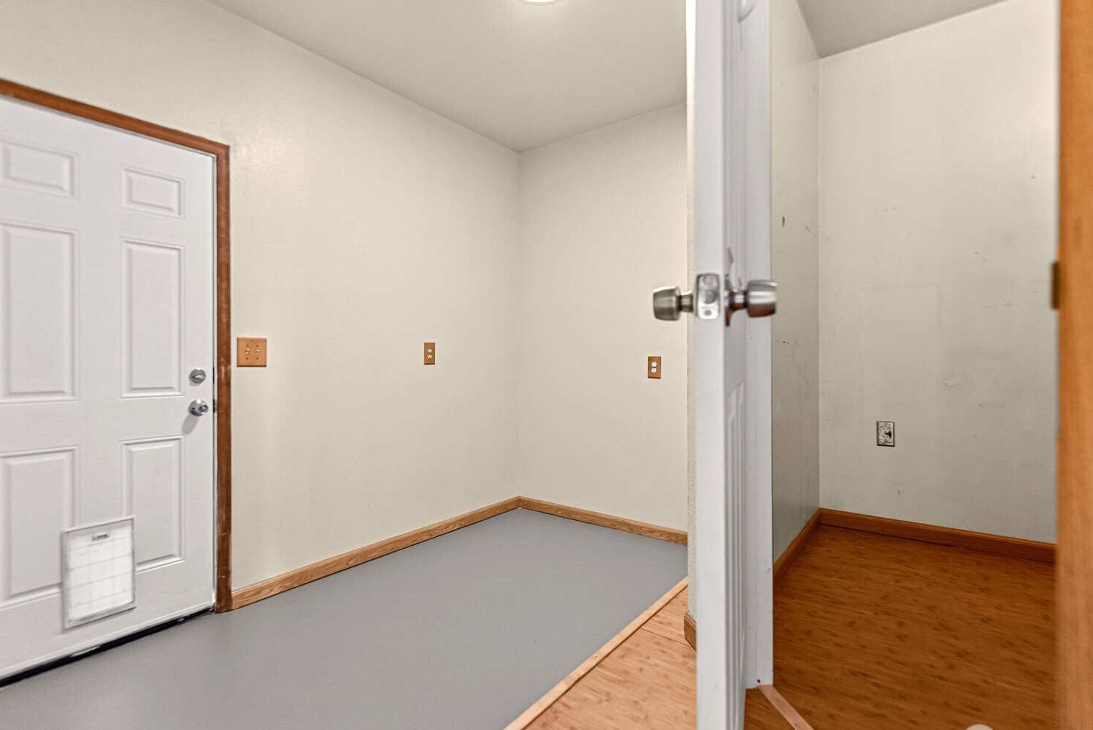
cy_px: 354
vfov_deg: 73.8
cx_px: 516
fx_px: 486
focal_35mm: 16
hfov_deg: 96.6
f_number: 2.8
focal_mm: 14
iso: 400
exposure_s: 1/15
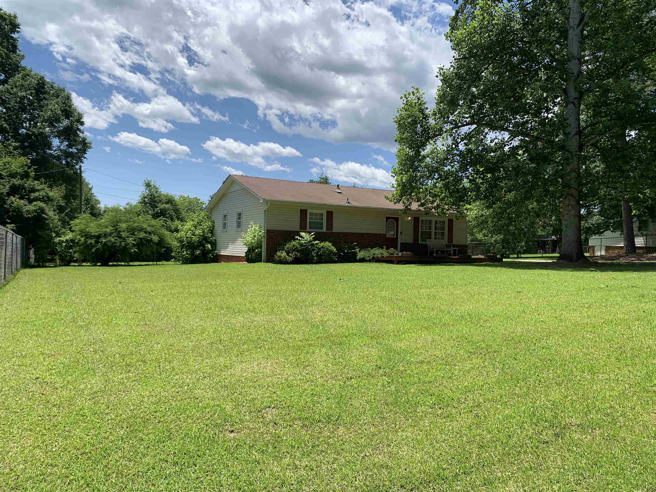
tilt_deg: -0.7
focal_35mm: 26
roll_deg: -1.2
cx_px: 328
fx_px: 493
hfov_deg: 67.3
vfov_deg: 53.1
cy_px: 246
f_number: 1.8
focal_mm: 4.25
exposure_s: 1/2545
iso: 25
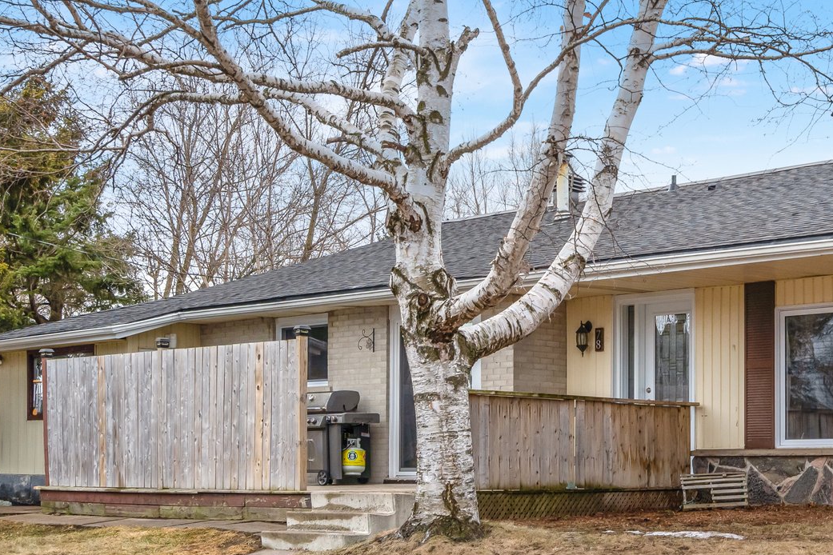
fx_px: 1365
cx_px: 657
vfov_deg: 23.0
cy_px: 303
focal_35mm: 59
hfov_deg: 33.0
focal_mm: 30
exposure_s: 1/160
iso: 640
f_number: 8
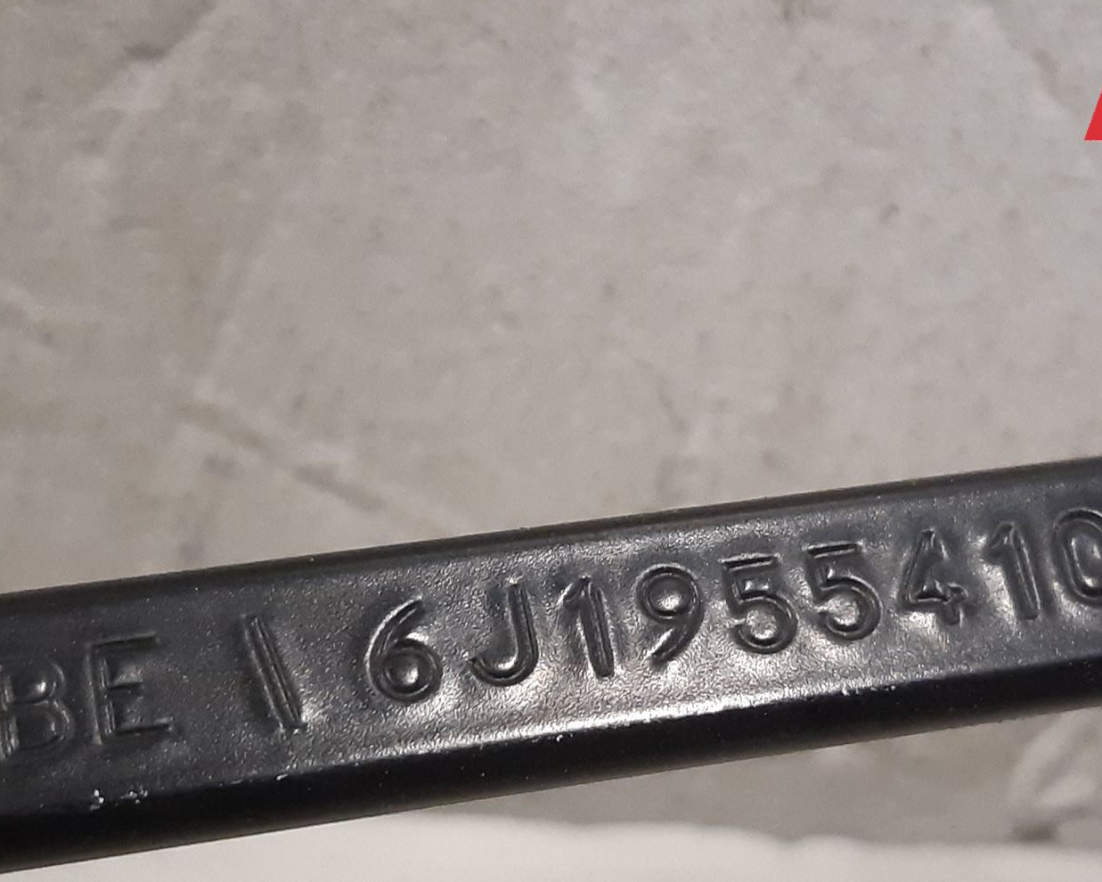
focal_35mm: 42
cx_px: 719
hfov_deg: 43.3
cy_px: 674
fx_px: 1370
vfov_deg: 34.8
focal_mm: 3.93
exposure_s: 1/50
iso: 320
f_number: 1.7
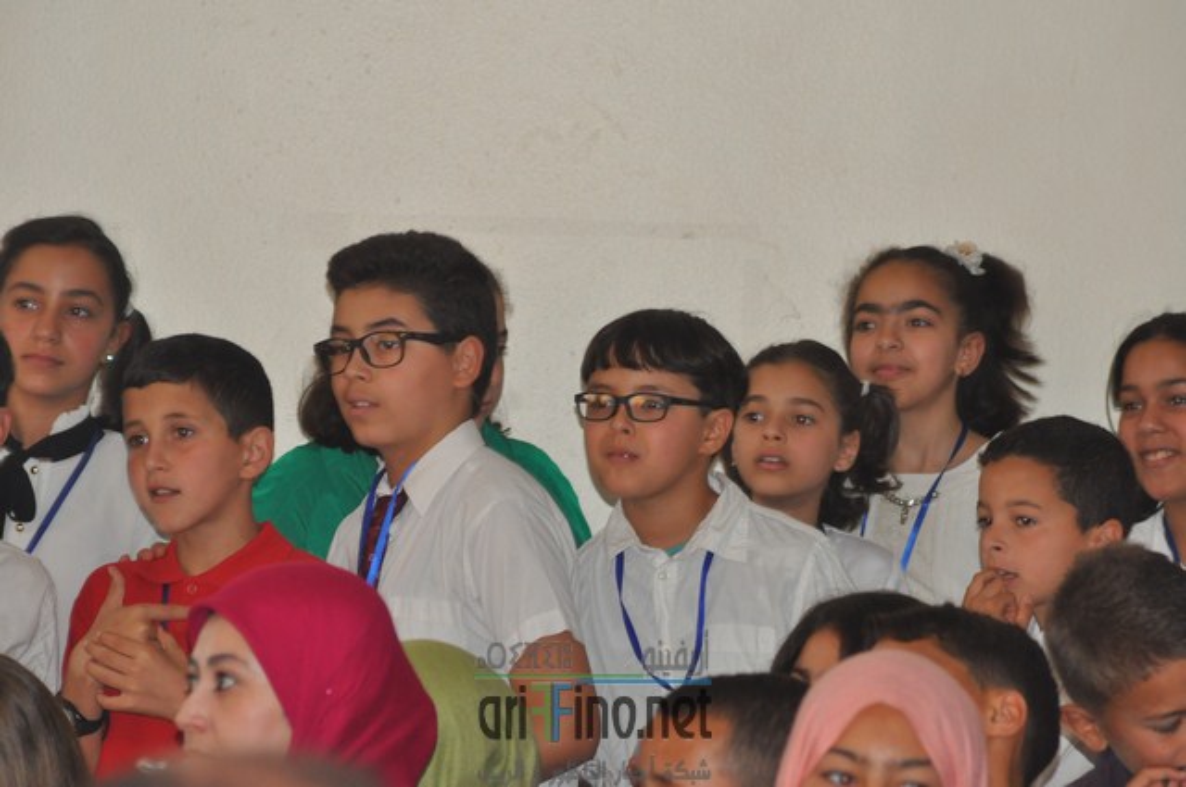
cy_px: 394
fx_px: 7650
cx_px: 593
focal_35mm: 232
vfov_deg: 5.9
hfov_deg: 8.9
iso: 800
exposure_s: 1/60
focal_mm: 155
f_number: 5.6
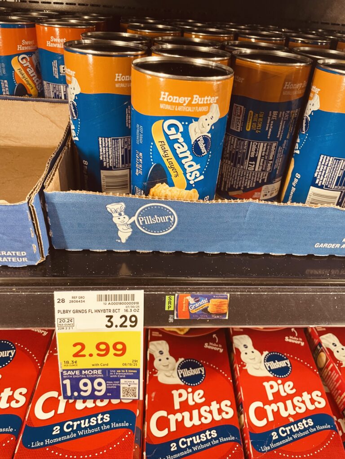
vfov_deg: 67.3
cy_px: 230
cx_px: 172
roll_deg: -4.4
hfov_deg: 53.1
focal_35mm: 26
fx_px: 346
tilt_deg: -32.9
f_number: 1.6
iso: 100
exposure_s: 1/66
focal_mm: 4.2
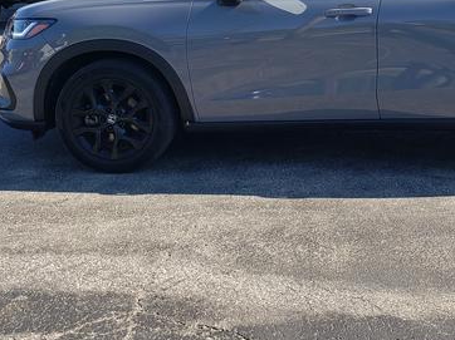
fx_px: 604
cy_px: 49
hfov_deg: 39.8
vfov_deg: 30.4
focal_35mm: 46
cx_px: 354
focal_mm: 4.3
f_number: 2.4
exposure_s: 1/752
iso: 50
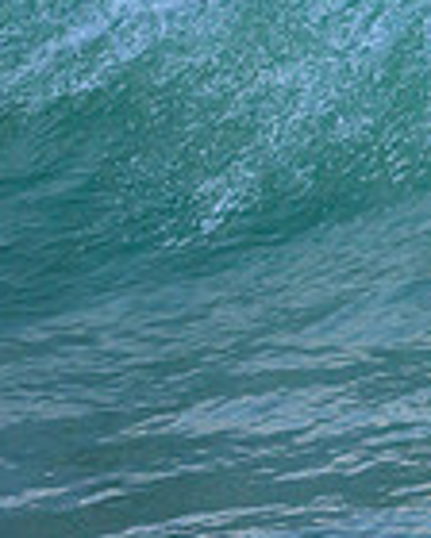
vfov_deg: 0.6
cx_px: 958
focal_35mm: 3118
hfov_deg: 0.5
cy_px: -60
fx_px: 49716
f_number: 6.3
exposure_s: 1/2000
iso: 1400
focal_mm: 800
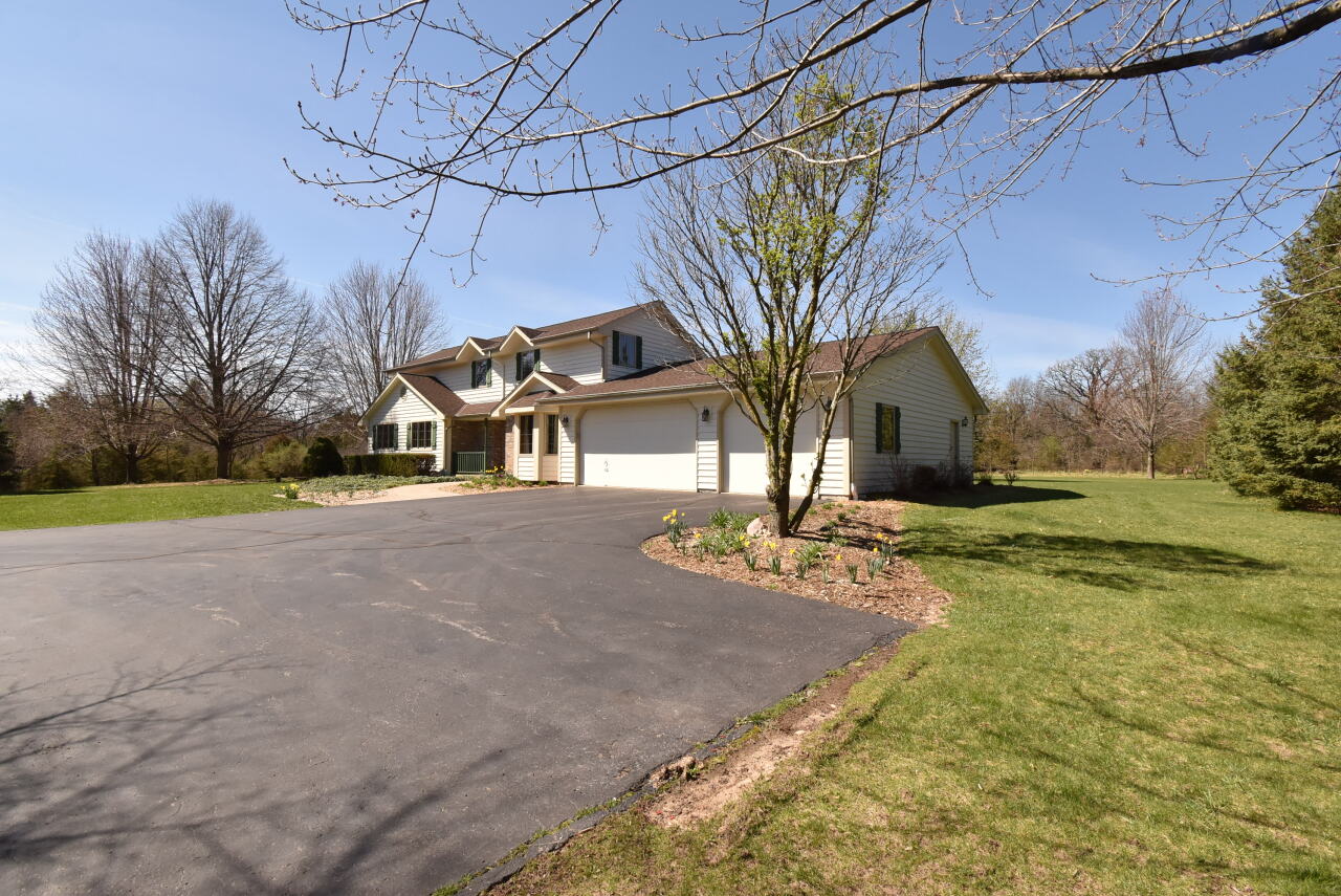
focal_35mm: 15
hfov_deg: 100.4
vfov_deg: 77.4
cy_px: 448
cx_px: 670
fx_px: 559
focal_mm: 10
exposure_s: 1/500
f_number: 11
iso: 640
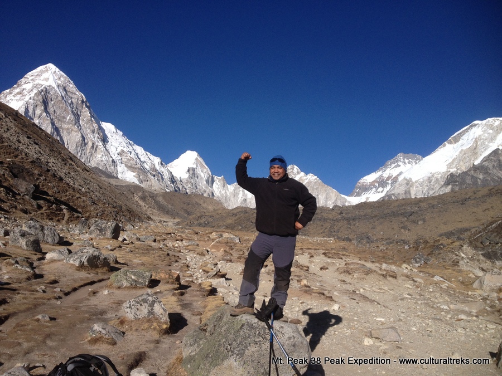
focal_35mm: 35
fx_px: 508
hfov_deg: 52.6
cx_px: 251
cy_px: 188
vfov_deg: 40.7
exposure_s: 1/2632
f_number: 2.4
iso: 50
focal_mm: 4.28
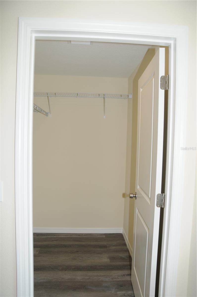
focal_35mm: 27
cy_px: 148
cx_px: 98
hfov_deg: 47.8
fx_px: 222
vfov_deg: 67.5
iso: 200
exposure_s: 1/60
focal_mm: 18
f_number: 5
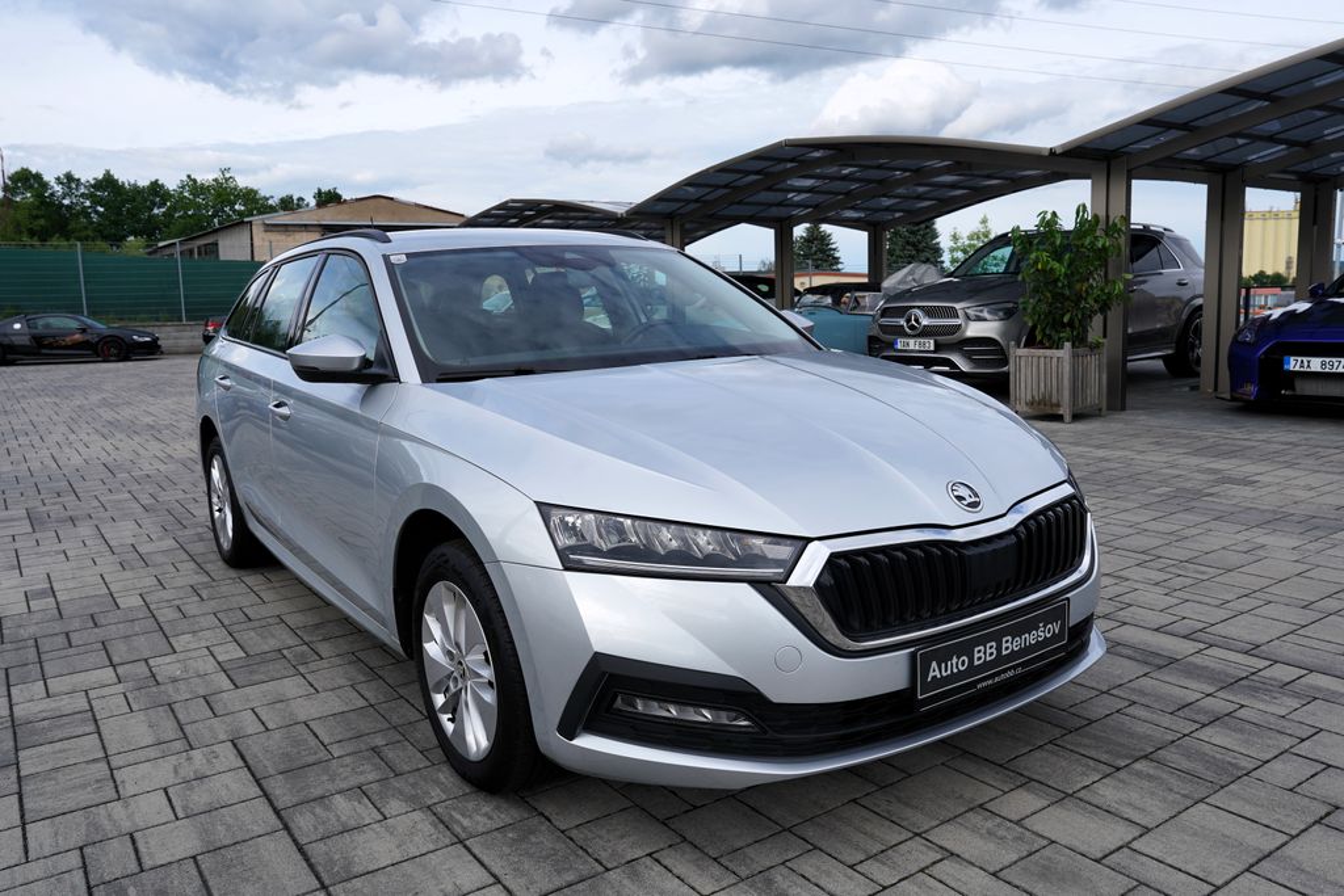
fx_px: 1008
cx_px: 672
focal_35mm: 27
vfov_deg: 47.9
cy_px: 448
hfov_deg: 67.4
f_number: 8
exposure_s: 1/250
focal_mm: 27
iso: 100
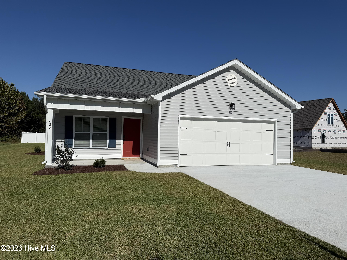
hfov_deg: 71.6
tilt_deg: +0.9
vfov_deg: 56.8
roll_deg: +0.3
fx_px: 241
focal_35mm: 24
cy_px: 130
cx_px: 174
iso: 64
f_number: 1.78
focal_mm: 6.76
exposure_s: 1/14286
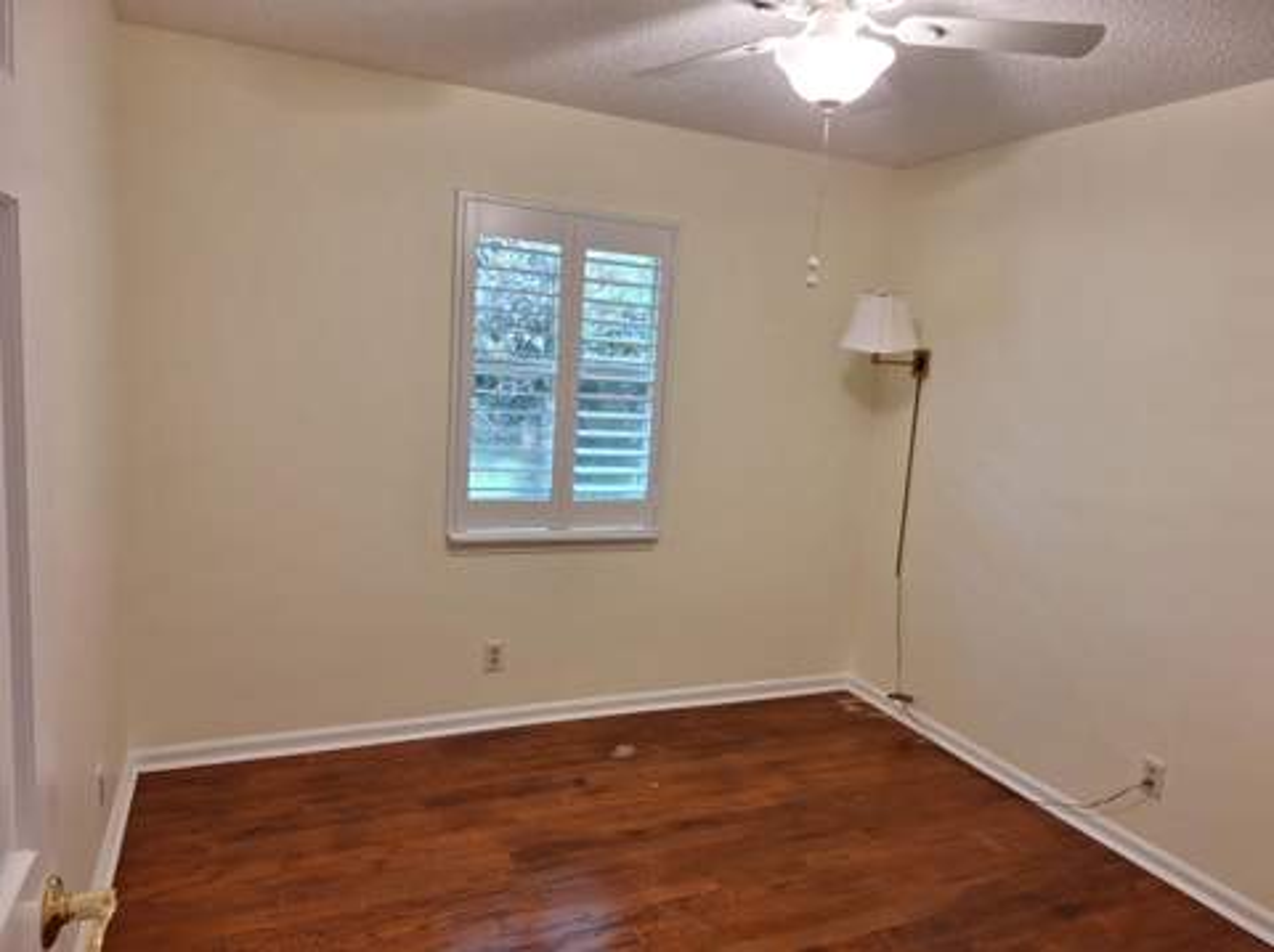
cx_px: 637
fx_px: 846
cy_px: 476
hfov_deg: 74.0
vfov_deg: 58.8
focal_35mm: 23
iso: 160
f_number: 1.8
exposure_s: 1/40
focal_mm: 5.54
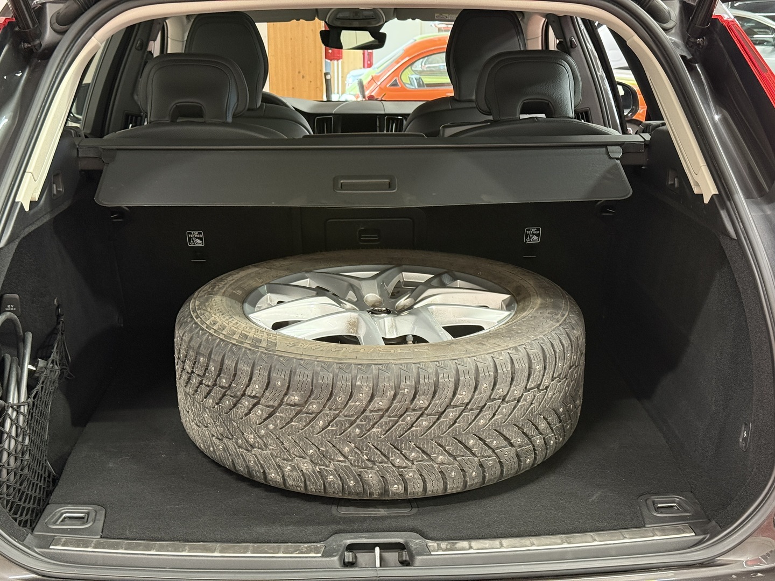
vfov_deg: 30.3
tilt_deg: -13.4
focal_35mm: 48
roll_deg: +0.1
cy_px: 290
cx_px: 388
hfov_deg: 39.7
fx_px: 1075
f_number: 1.78
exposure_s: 1/33
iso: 400
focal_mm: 6.76
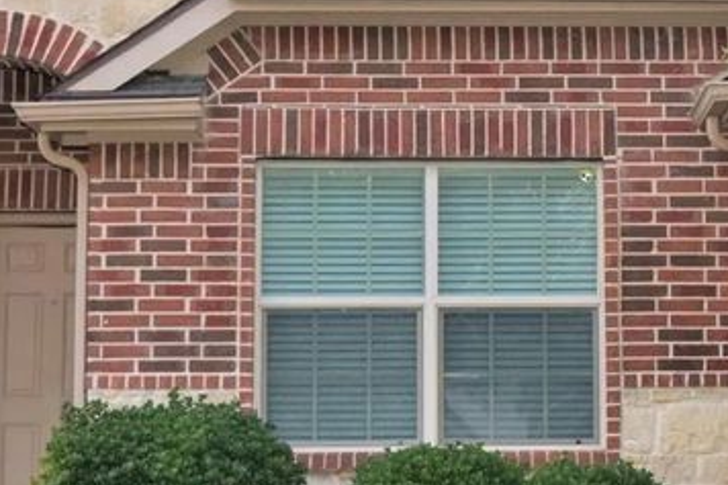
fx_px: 1920
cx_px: 683
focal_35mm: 95
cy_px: 120
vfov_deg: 14.3
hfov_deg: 20.9
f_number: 5
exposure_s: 1/100
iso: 800
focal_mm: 22
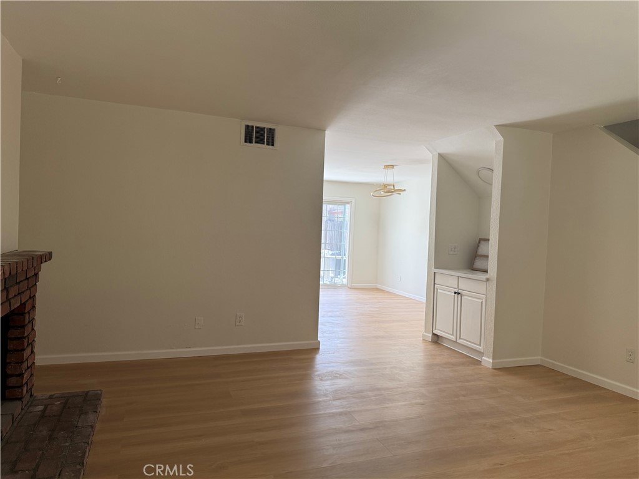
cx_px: 320
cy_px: 240
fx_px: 443
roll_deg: -1.9
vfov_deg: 56.8
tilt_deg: -0.6
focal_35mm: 24
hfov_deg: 71.6
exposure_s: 1/121
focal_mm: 6.76
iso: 125
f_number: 1.78
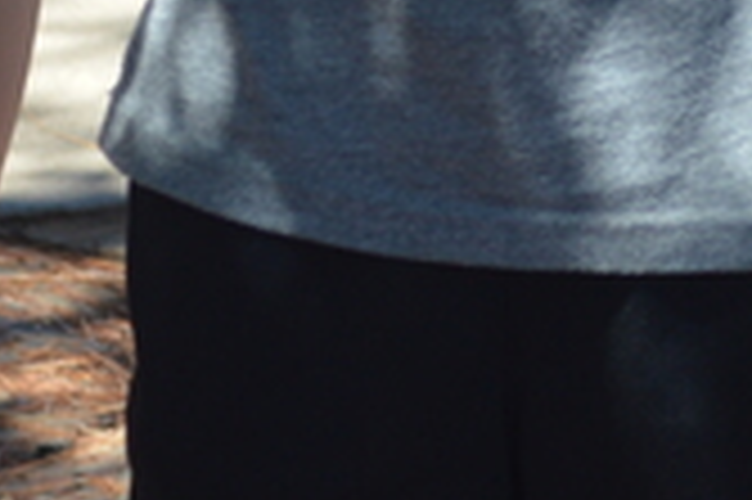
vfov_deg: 3.9
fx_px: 7283
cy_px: -480
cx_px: 1054
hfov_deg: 5.9
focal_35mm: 349
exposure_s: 1/125
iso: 110
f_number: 5.6
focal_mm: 38
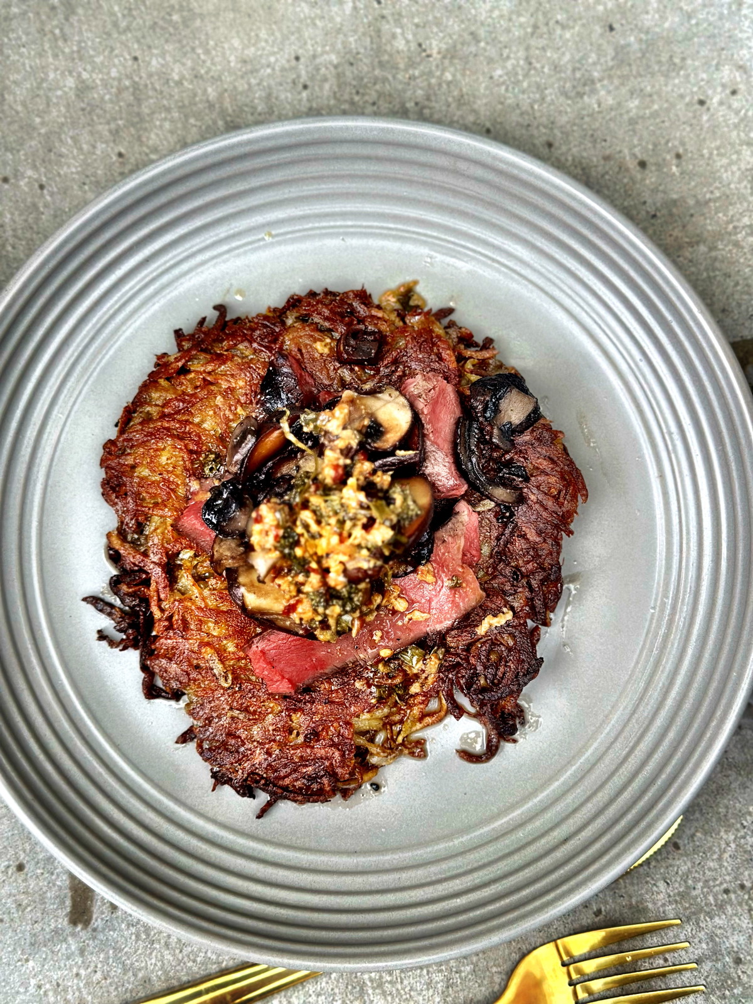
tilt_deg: -84.4
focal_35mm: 48
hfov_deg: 30.3
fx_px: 1392
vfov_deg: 39.7
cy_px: 502
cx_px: 376
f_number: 1.78
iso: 80
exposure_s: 1/484
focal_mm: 6.86
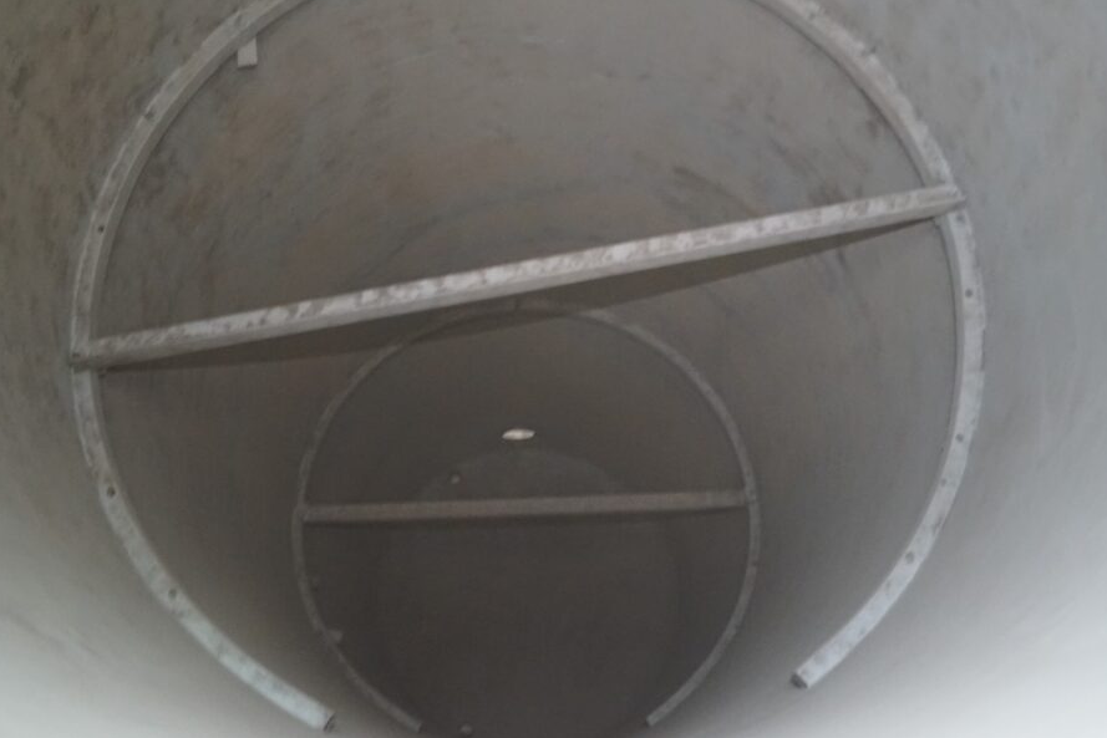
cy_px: 322
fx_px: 1169
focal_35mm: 38
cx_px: 487
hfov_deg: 50.6
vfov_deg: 35.0
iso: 3200
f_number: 4
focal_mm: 22
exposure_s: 1/1.25
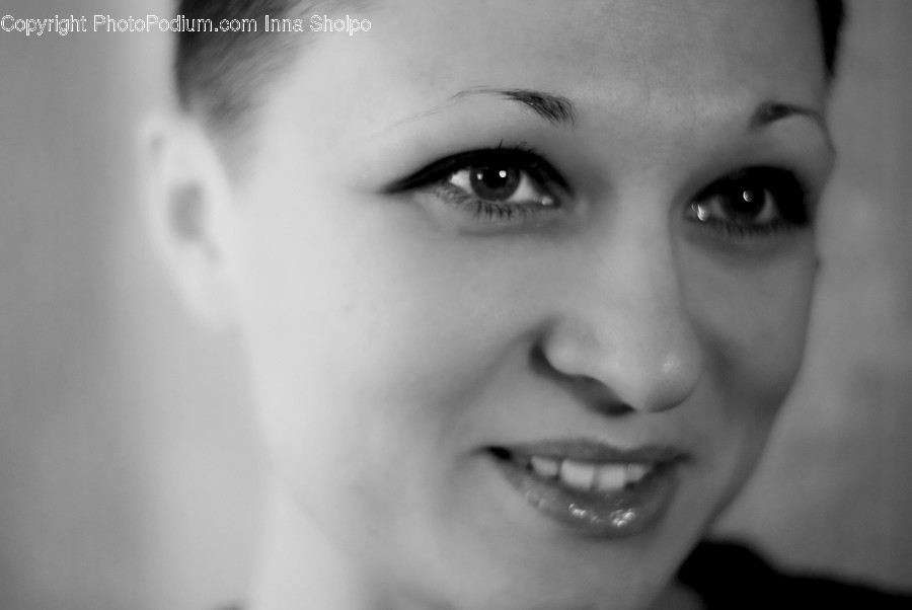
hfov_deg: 27.0
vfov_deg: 18.2
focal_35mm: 75
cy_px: 305
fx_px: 1902
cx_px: 456
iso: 200
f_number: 1.8
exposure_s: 1/100
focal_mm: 50
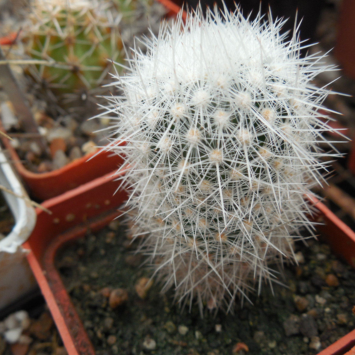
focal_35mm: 37
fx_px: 429
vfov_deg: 44.9
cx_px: 158
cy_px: 176
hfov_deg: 44.9
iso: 125
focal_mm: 5.6
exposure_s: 1/160
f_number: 3.6
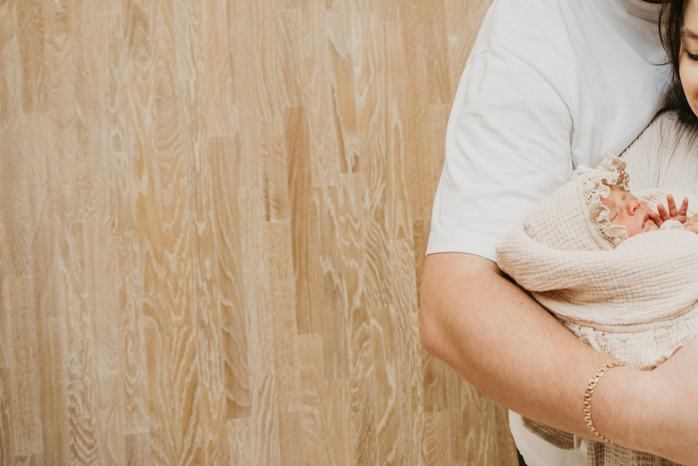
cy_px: 70
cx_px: 620
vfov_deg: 19.7
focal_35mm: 68
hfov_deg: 28.6
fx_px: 1319
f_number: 4
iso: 200
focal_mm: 36
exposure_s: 1/160
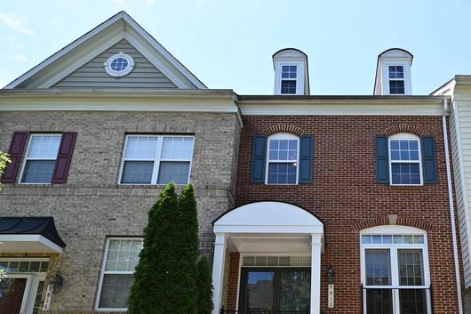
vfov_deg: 42.2
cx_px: 326
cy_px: 267
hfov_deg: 61.6
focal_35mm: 29
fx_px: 379
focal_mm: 10
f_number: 7.1
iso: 100
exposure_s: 1/160
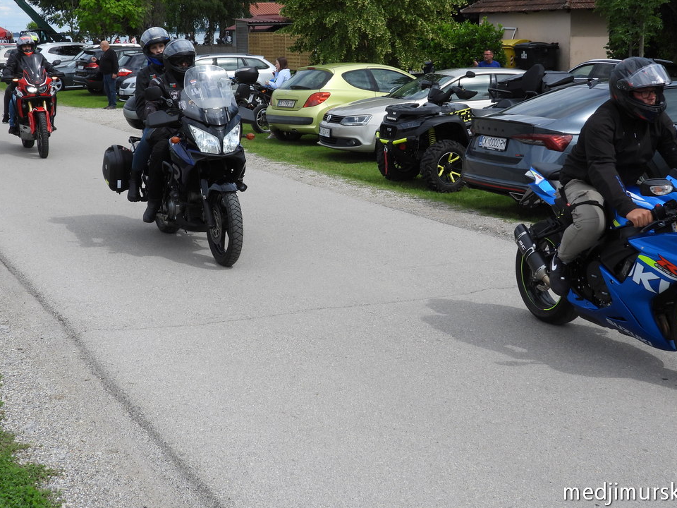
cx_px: 295
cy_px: 203
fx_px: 1076
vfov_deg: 26.5
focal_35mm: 55
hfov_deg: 34.9
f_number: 3.2
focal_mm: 7.9
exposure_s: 1/1250
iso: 100
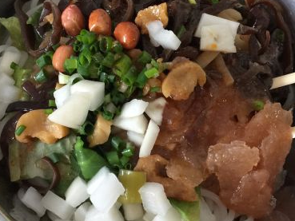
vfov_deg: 26.5
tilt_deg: -62.5
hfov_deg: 34.9
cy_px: 91
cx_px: 141
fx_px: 469
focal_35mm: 55
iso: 100
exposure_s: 1/17
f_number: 2.2
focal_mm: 4.15
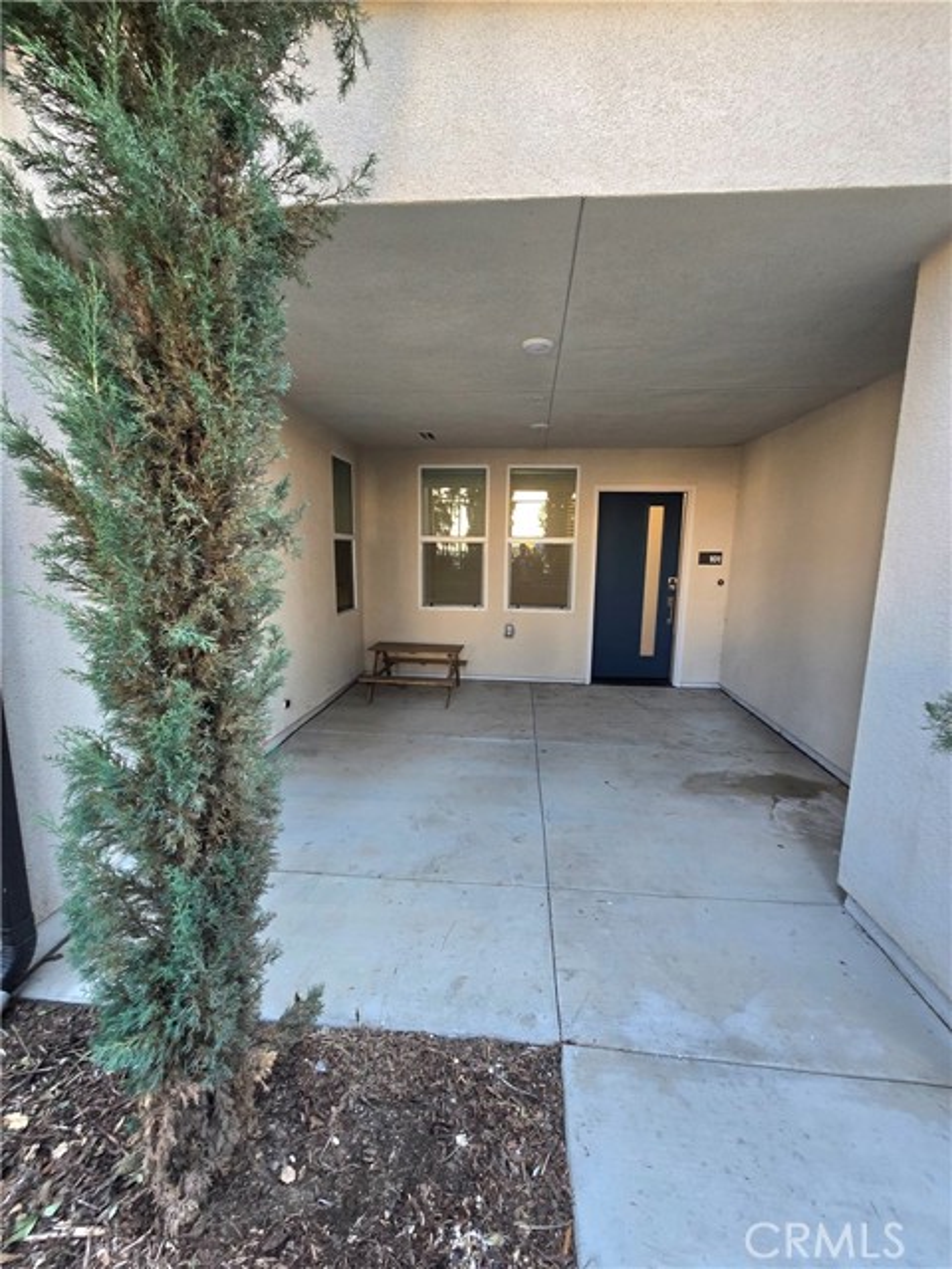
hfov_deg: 89.9
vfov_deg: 106.2
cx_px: 476
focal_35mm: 13
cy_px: 634
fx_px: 477
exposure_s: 1/60.2
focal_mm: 2.2
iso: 100
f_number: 2.2
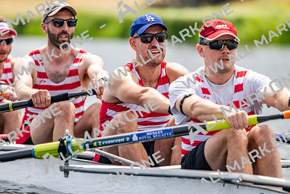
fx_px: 3223
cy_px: 97
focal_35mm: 400
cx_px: 145
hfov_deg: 5.2
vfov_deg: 3.4
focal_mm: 400
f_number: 4.5
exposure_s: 1/2500
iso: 360
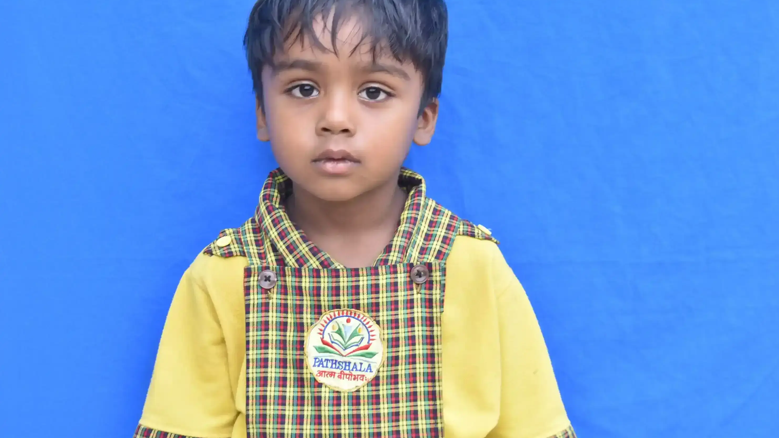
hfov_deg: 29.5
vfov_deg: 16.9
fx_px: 1478
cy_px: 176
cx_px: 393
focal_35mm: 72
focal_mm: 45
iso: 500
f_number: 6.3
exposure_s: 1/80
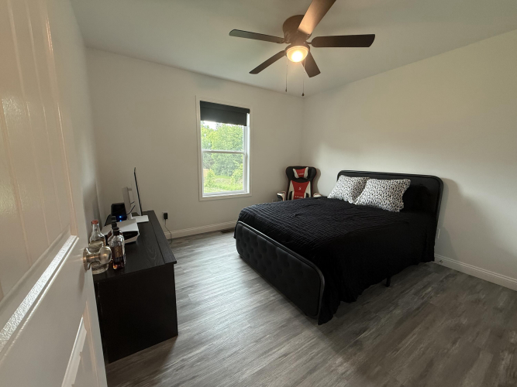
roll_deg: -1.3
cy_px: 194
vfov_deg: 85.7
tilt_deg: -8.8
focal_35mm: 14
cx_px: 258
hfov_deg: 102.1
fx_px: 209
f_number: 2.2
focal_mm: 2.22
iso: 200
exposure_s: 1/60
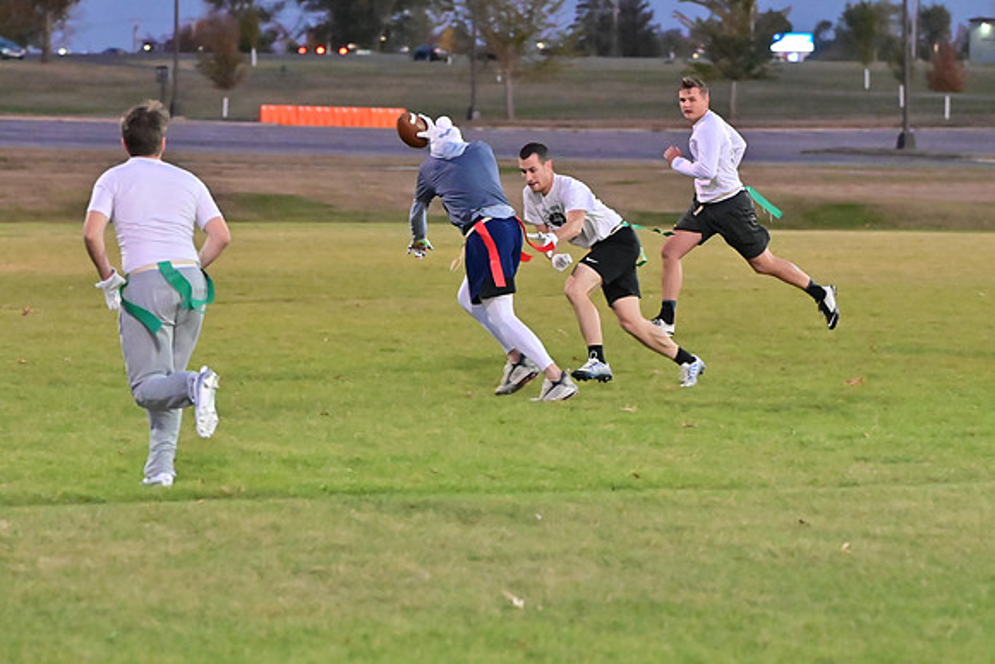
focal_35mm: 157
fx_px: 4340
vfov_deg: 8.7
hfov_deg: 13.1
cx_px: 498
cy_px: 332
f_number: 4
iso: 6400
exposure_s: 1/400
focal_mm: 105
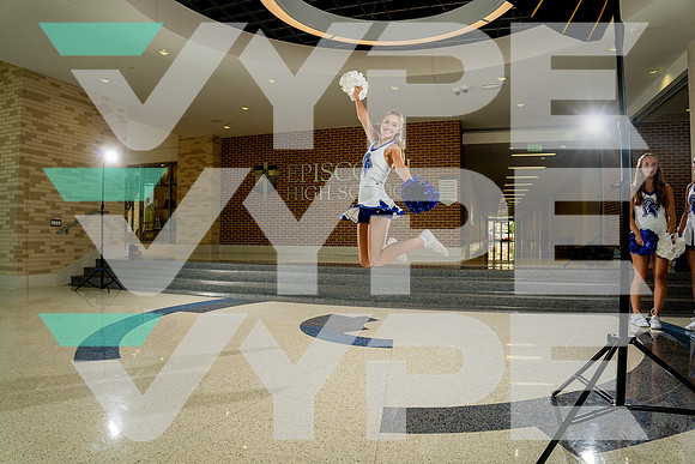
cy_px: 231
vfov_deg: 57.0
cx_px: 344
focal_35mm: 22
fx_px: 427
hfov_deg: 78.2
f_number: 5.6
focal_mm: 21
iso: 250
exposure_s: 1/250
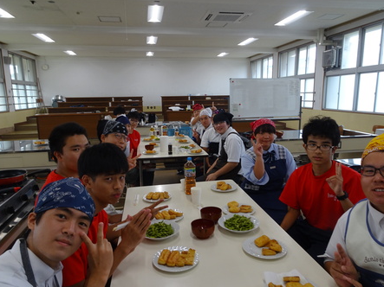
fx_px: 288
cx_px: 198
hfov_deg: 67.3
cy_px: 152
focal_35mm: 26
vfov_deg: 53.0
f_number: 3.5
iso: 80
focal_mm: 4.1
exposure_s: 1/40
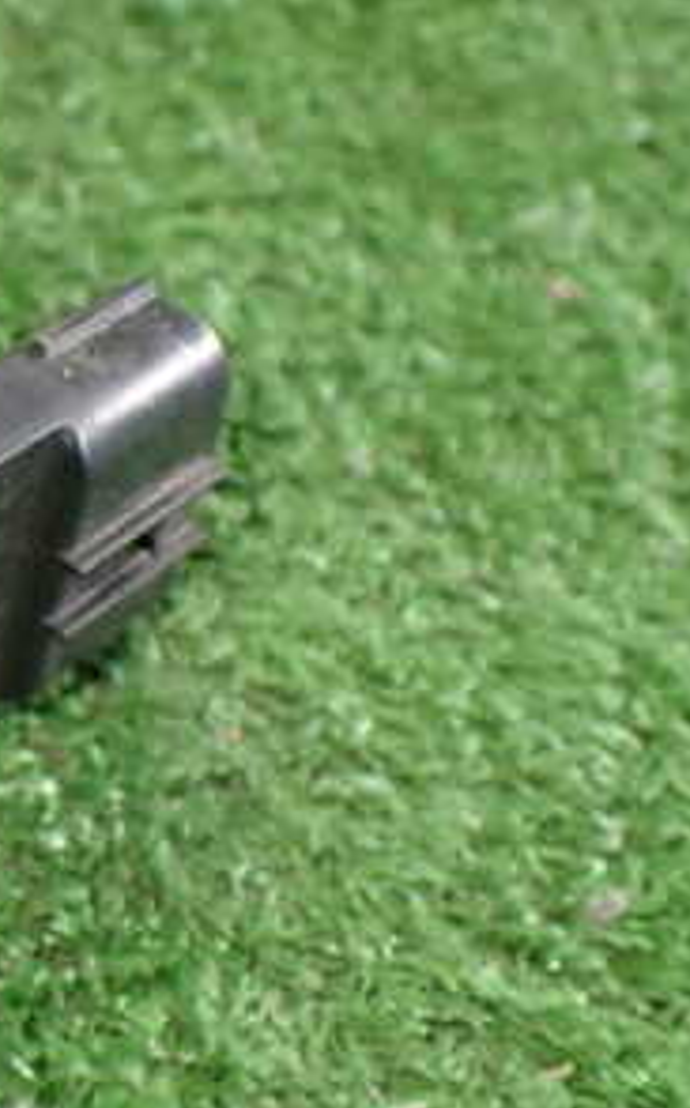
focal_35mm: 65
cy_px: 452
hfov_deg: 18.0
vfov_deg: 31.5
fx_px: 1961
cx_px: -313
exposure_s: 1/125
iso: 640
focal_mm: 5.4
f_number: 2.3
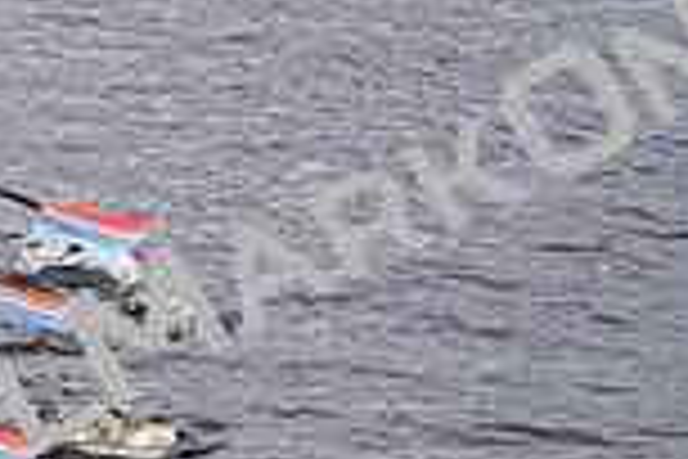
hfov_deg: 2.7
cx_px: -612
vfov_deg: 1.8
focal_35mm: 759
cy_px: 209
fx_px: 14504
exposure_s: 1/2000
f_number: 2.8
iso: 250
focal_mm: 200
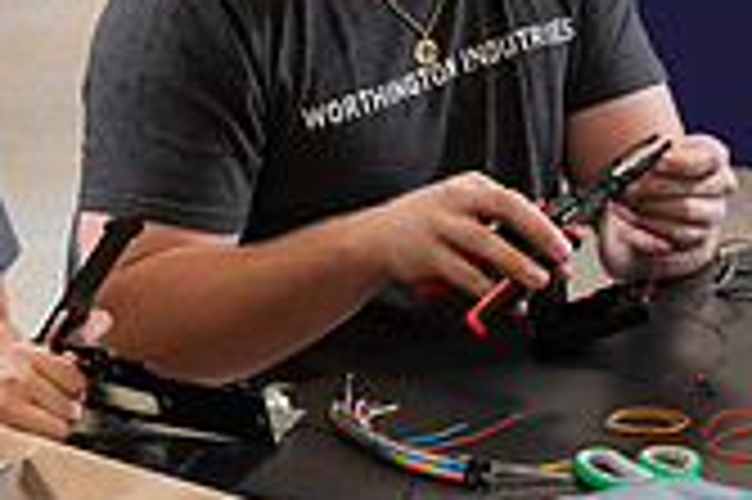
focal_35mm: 139
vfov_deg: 9.8
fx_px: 2901
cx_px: 45
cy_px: 164
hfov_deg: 14.6
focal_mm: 40
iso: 800
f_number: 5
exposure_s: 1/200
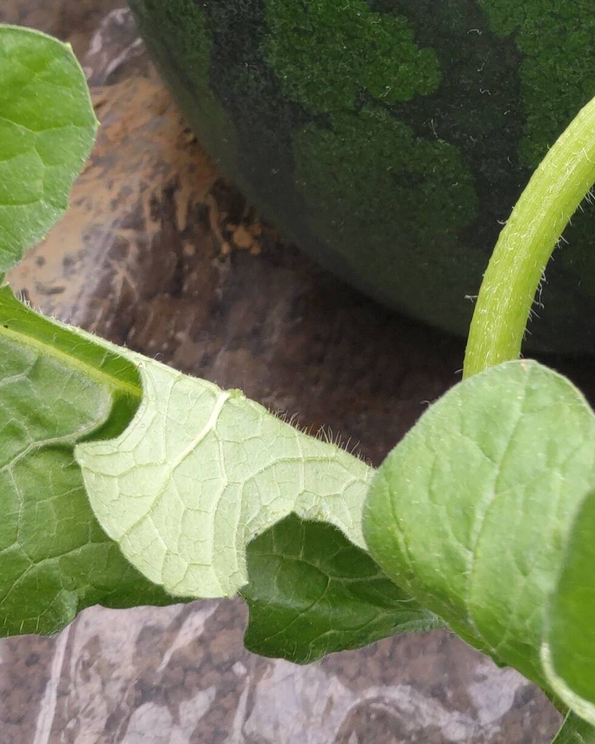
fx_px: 1827
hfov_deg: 18.1
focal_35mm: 83
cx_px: 562
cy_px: -270
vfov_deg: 20.6
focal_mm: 4.8
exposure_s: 1/100
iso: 119
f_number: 1.79
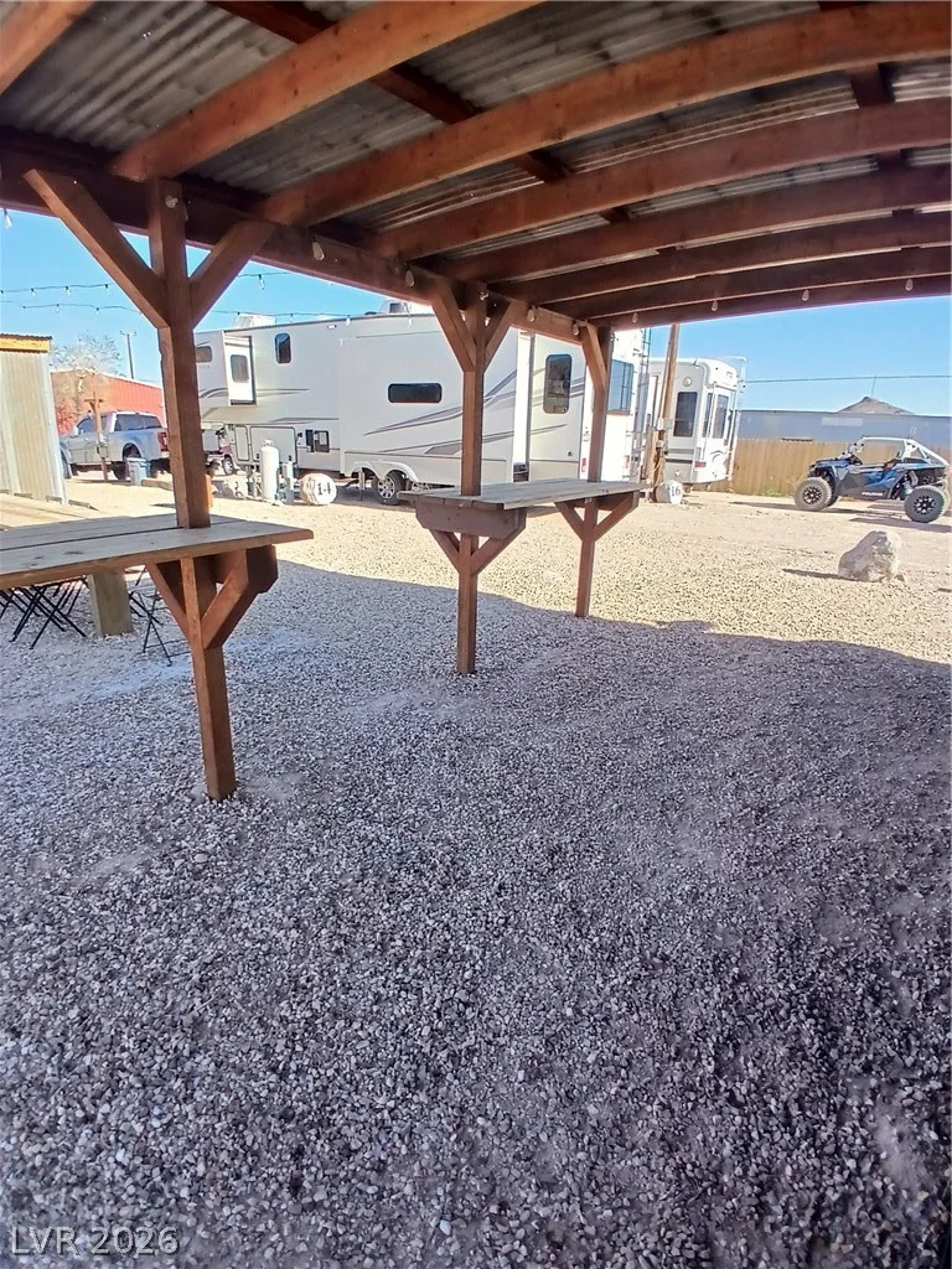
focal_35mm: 17
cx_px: 476
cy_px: 634
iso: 50
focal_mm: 1.4
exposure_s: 1/270
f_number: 2.2
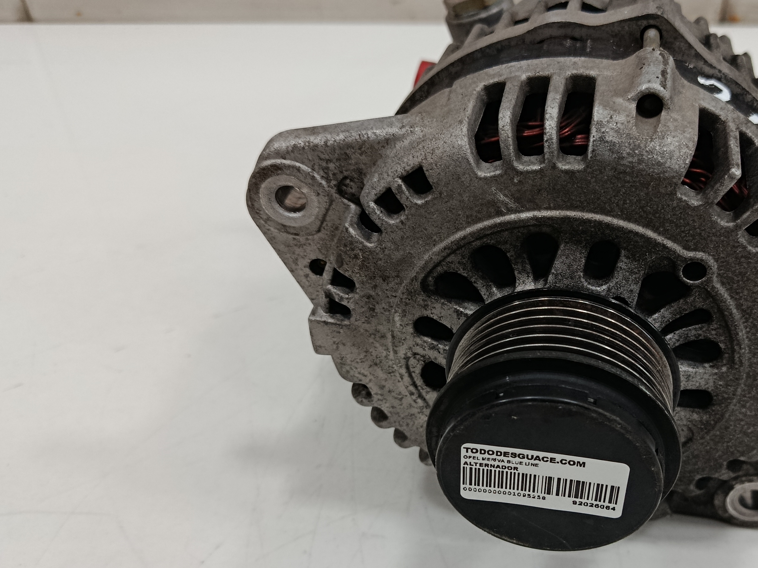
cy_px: 334
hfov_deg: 46.7
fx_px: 854
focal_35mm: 39
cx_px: 534
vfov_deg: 36.7
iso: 1066
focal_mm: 5.24
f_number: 1.7
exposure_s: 1/100
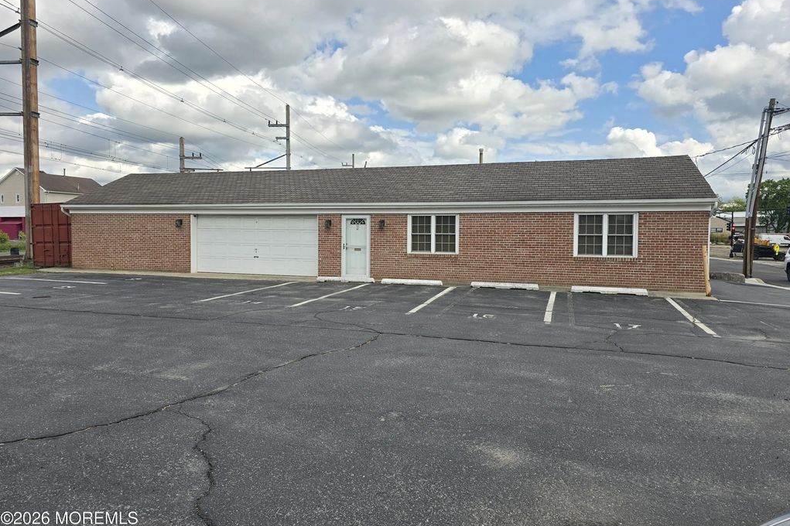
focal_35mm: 24
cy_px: 248
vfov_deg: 53.1
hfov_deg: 73.8
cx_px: 395
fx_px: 526
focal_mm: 6.3
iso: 12
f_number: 1.7
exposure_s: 1/664
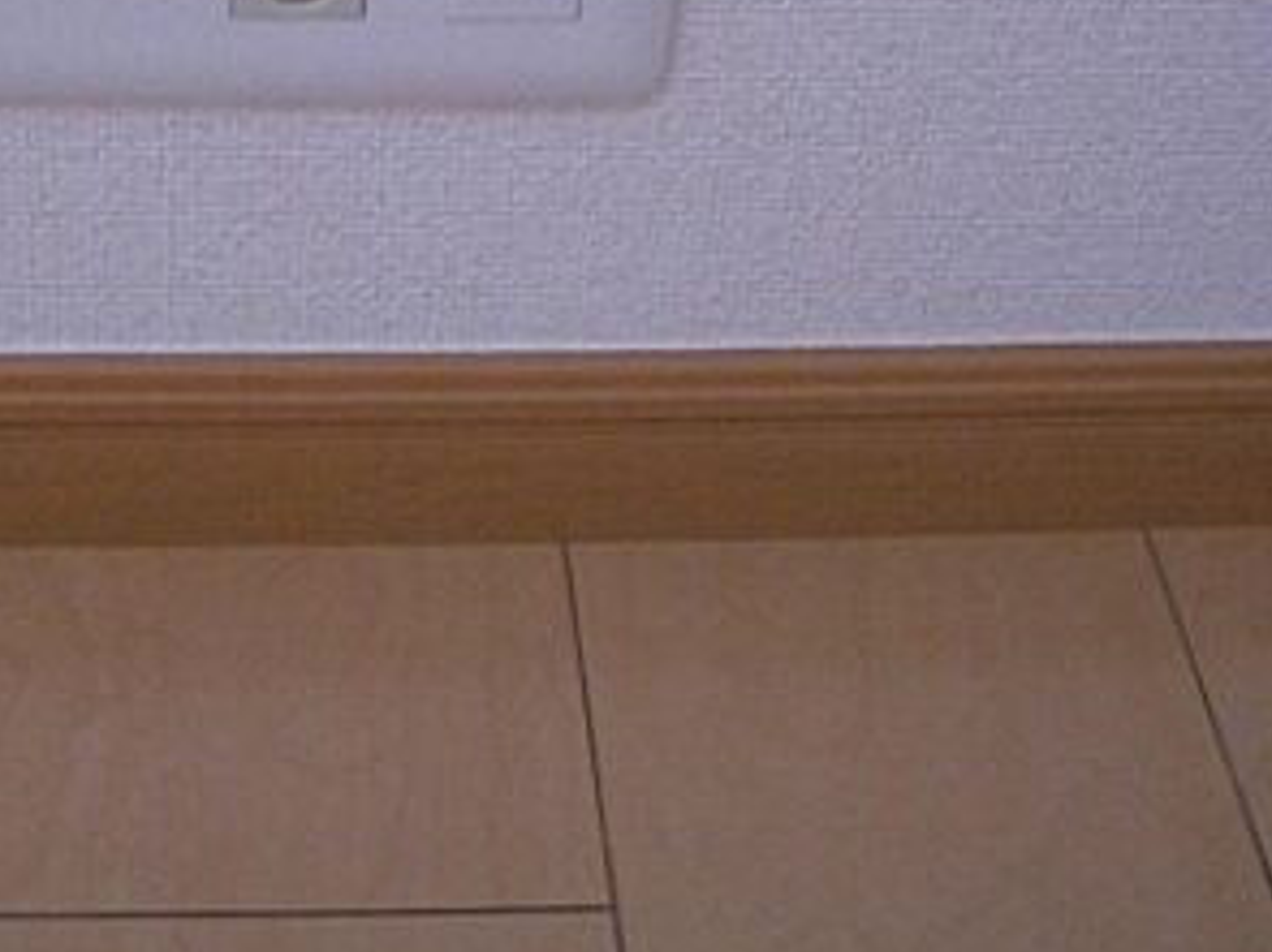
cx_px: 306
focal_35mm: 76
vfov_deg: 18.7
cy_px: -65
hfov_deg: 25.3
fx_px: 2792
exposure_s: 1/125
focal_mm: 5.8
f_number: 2.6
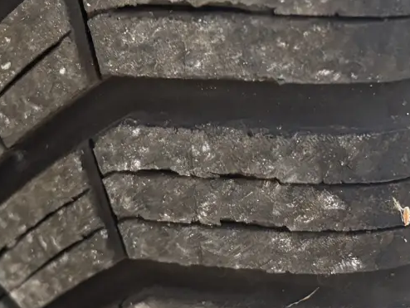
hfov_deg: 19.4
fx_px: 1197
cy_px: 196
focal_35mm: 101
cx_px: 256
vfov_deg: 14.6
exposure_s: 1/219
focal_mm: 5.96
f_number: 1.6
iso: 100
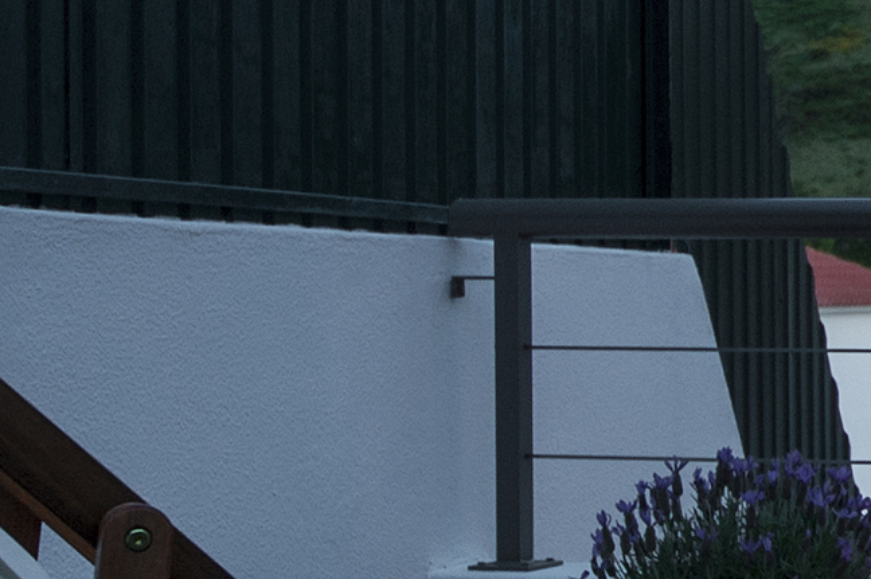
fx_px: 1958
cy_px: 271
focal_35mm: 81
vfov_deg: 16.8
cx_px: 1403
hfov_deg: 20.4
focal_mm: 21
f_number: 7.1
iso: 500
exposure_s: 1/2.5
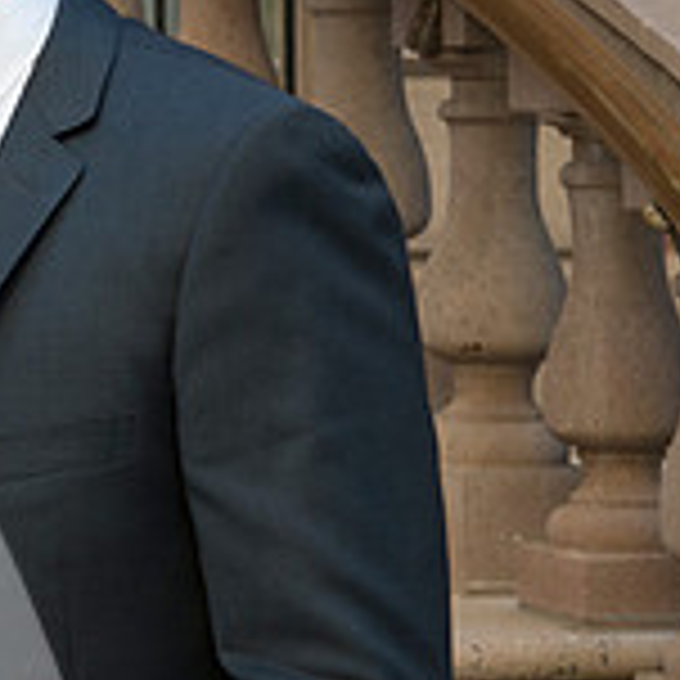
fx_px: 4645
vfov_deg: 8.4
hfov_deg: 8.0
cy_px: 211
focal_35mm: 209
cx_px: -697
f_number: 8
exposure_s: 1/100
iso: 800
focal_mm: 56
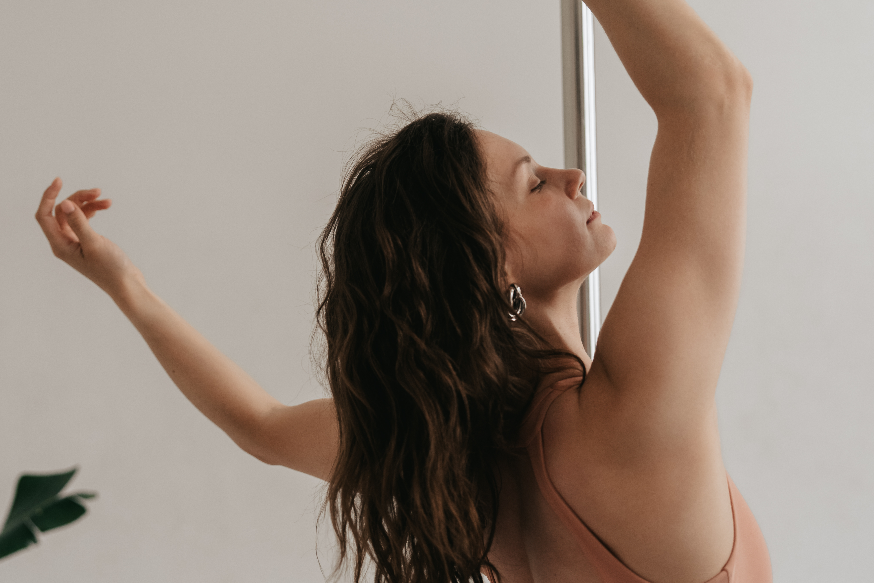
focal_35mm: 68
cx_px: 436
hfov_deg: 29.7
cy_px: 321
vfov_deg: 20.0
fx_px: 1651
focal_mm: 45
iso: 640
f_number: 2.8
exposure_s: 1/800
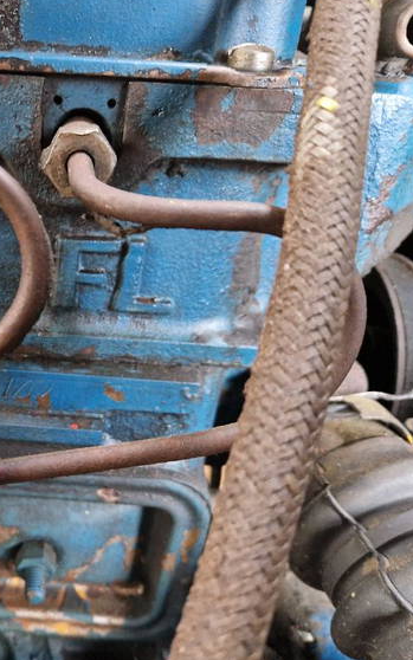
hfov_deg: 35.2
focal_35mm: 33
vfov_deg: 58.1
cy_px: 329
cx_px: 11
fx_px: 594
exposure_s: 1/25
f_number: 1.8
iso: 640
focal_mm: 5.4
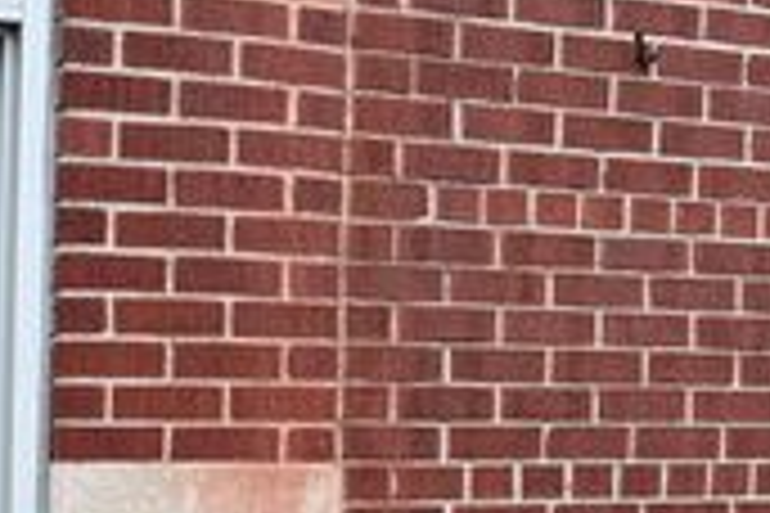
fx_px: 1561
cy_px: 569
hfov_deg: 23.6
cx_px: -297
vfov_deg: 18.0
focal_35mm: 73
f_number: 1.78
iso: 100
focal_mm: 6.76
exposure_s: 1/514
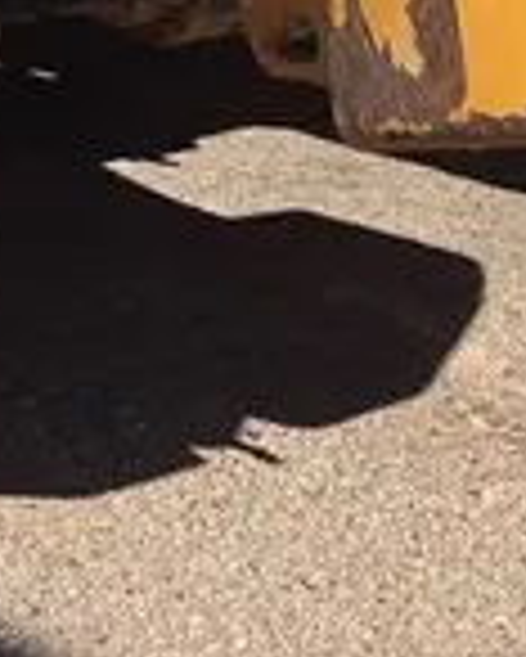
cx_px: -202
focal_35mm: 127
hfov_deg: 11.8
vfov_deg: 13.2
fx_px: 2469
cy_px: -628
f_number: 1.6
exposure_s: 1/3215
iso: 50
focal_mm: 5.1
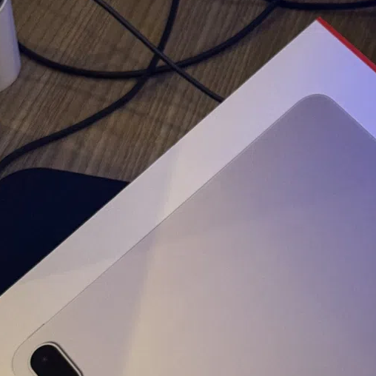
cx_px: 327
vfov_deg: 14.9
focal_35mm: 114
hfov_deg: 15.1
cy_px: 423
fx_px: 1401
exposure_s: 1/40
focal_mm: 6.76
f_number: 1.78
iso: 250
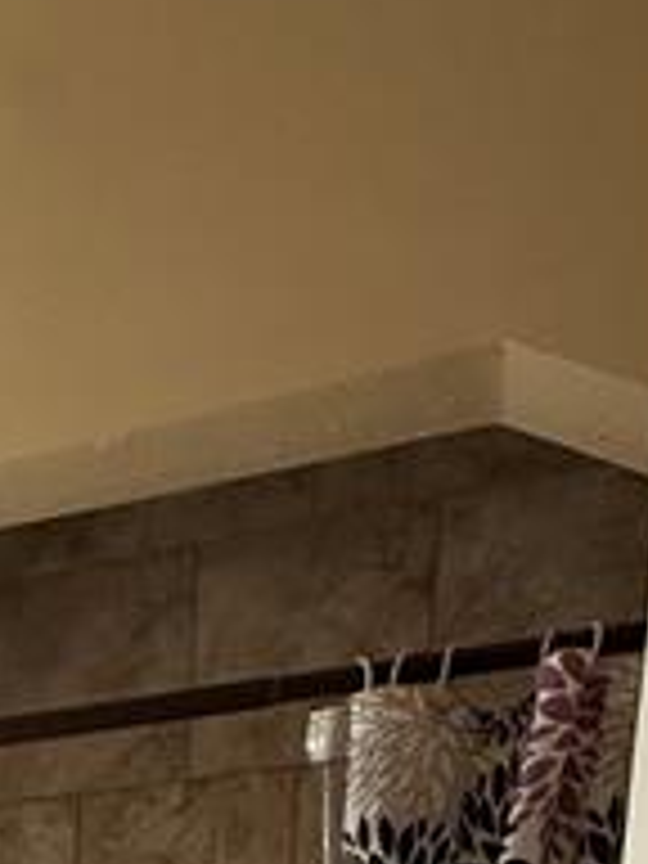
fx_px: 1398
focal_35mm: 56
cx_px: -230
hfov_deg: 22.8
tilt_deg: -10.7
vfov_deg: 23.5
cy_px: 1440
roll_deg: +0.0
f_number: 2.2
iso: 320
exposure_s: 1/63
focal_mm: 2.22
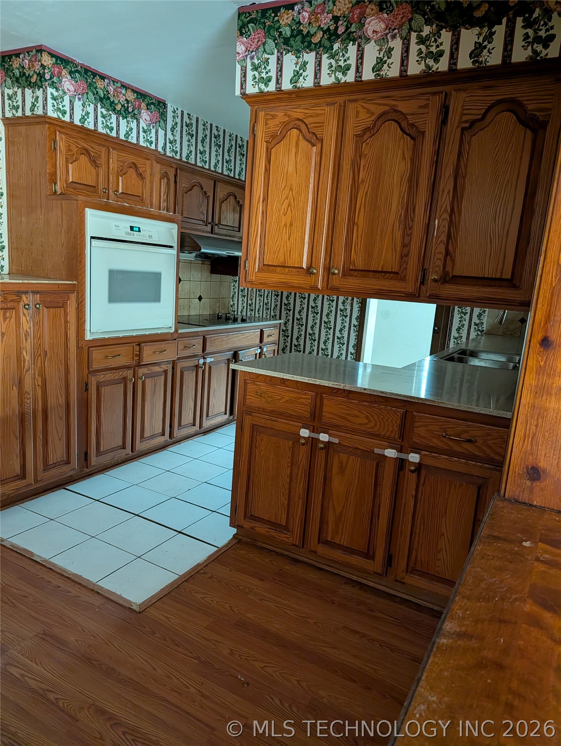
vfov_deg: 71.5
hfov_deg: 56.9
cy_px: 373
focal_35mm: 24
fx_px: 517
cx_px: 280
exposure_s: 1/33.2
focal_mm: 6.9
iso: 1471
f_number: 1.68
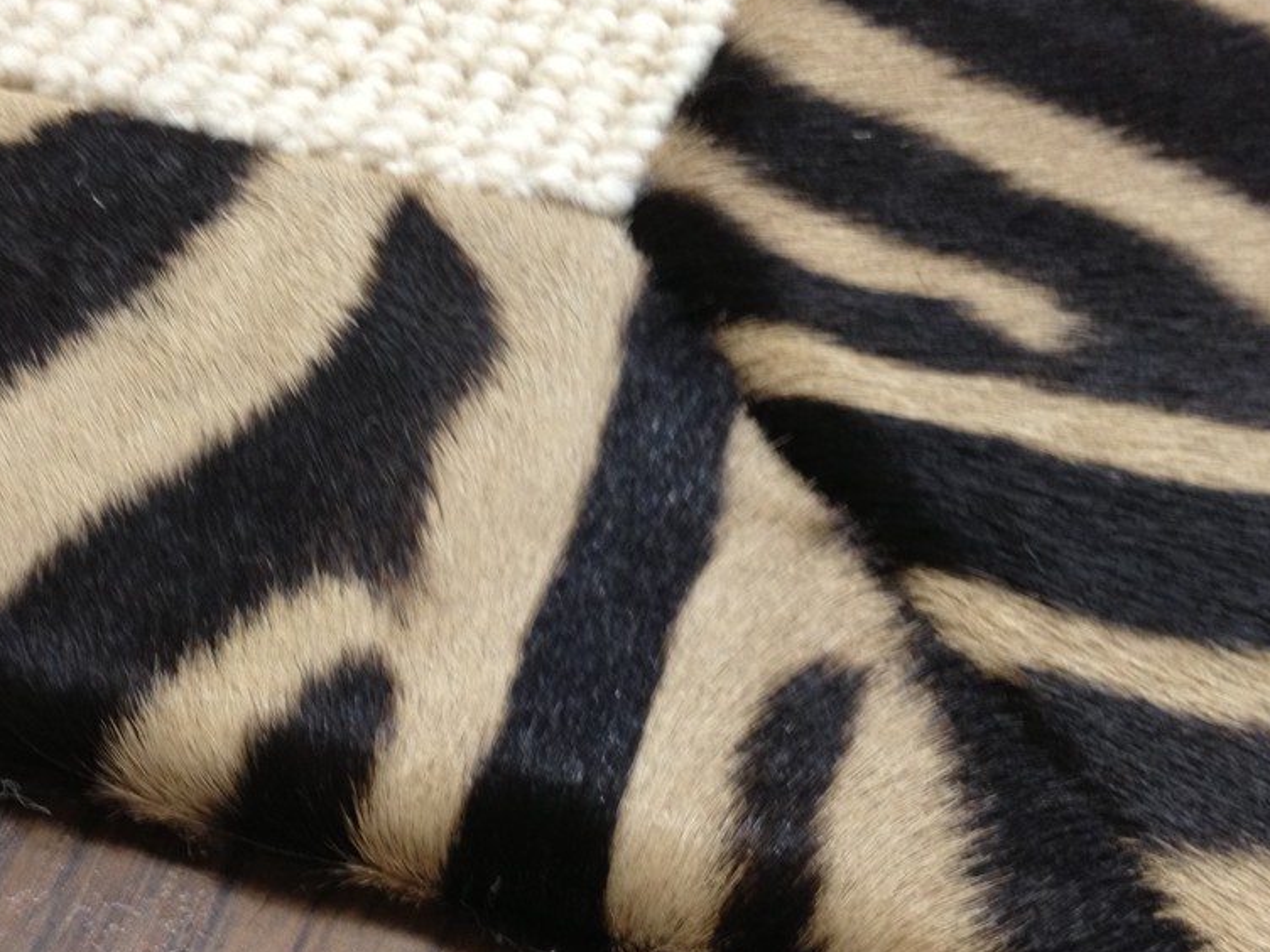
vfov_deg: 25.7
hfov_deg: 33.8
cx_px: 669
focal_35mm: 57
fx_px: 2091
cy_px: 451
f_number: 2.4
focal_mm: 4.28
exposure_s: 1/20
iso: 125
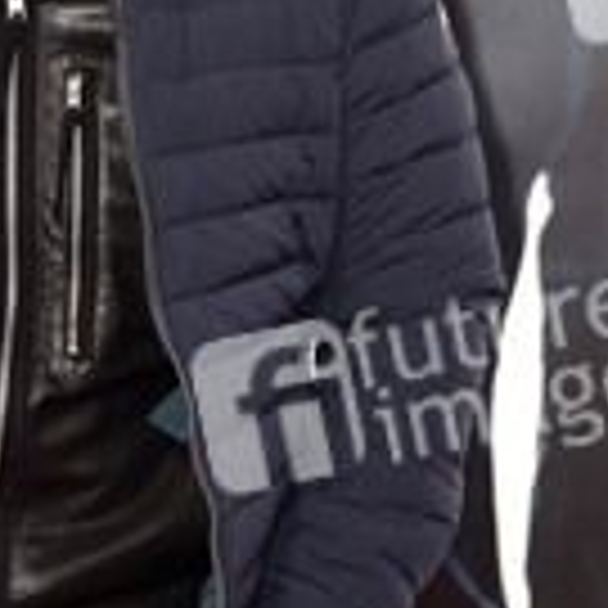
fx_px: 4253
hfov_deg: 8.1
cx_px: 14
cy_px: 162
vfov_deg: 8.2
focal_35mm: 214
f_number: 5.6
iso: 500
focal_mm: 85
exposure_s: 1/200
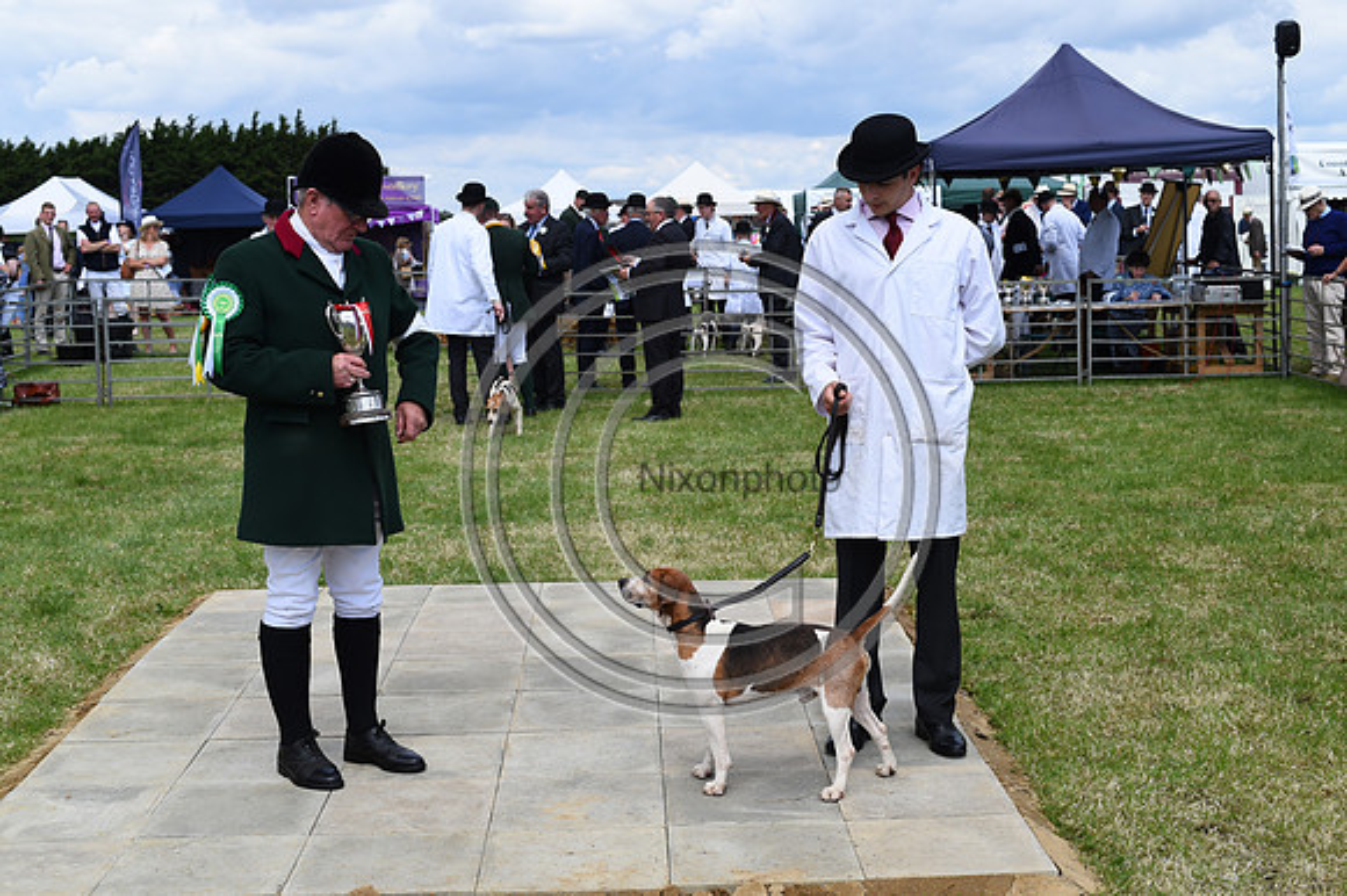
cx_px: 674
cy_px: 448
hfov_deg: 39.6
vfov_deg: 27.0
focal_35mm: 50
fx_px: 1870
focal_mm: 50
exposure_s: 1/1250
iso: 500
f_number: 9
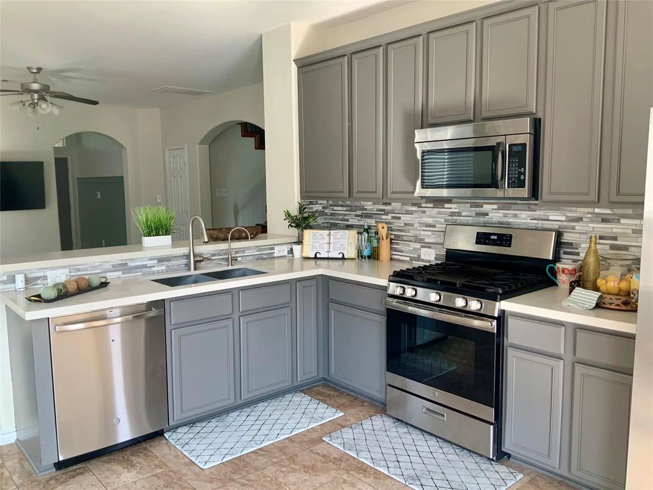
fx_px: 547
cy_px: 245
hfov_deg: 61.7
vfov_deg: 48.2
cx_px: 326
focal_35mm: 29
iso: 40
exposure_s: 1/60
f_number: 1.8
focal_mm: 3
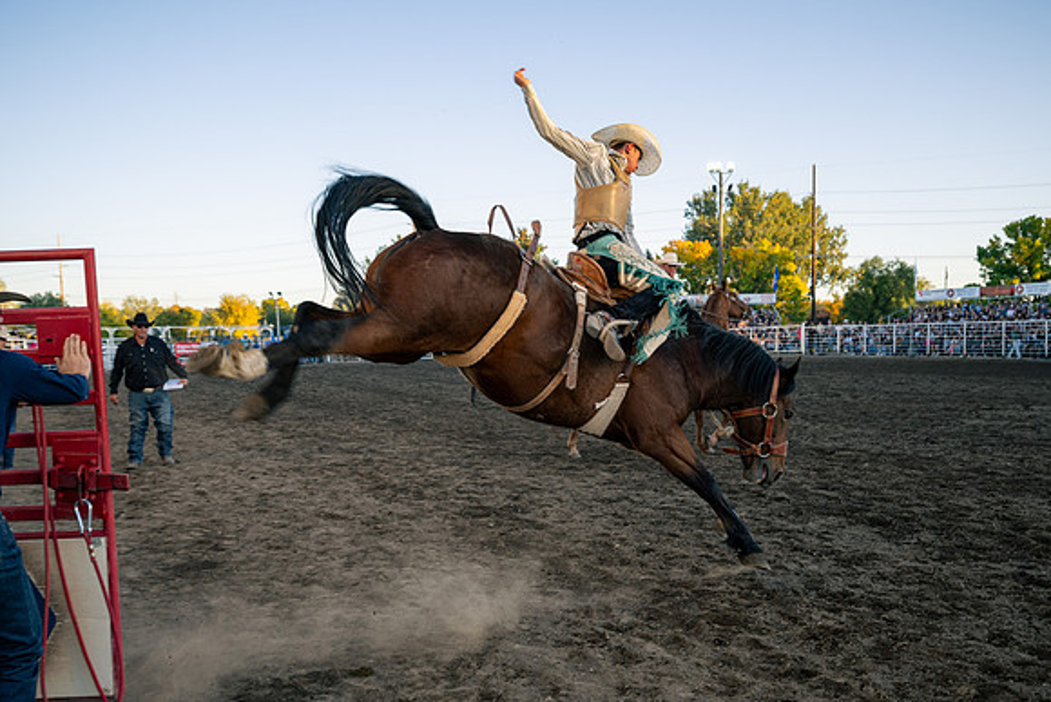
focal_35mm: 35
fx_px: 1027
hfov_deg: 54.2
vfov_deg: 37.5
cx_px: 537
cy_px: 429
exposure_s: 1/400
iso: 160
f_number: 3.2
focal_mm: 28
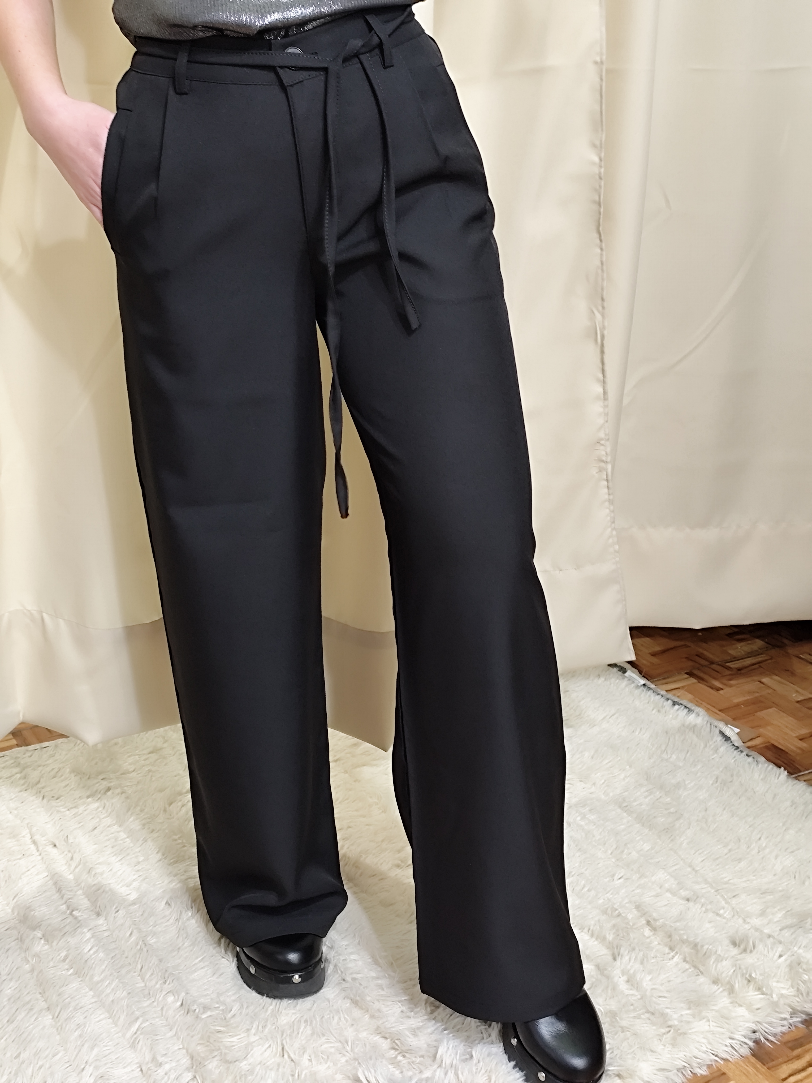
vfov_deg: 41.2
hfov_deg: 31.5
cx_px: 406
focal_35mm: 46
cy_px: 542
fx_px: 1439
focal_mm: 6.14
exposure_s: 1/25
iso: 800
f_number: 1.65
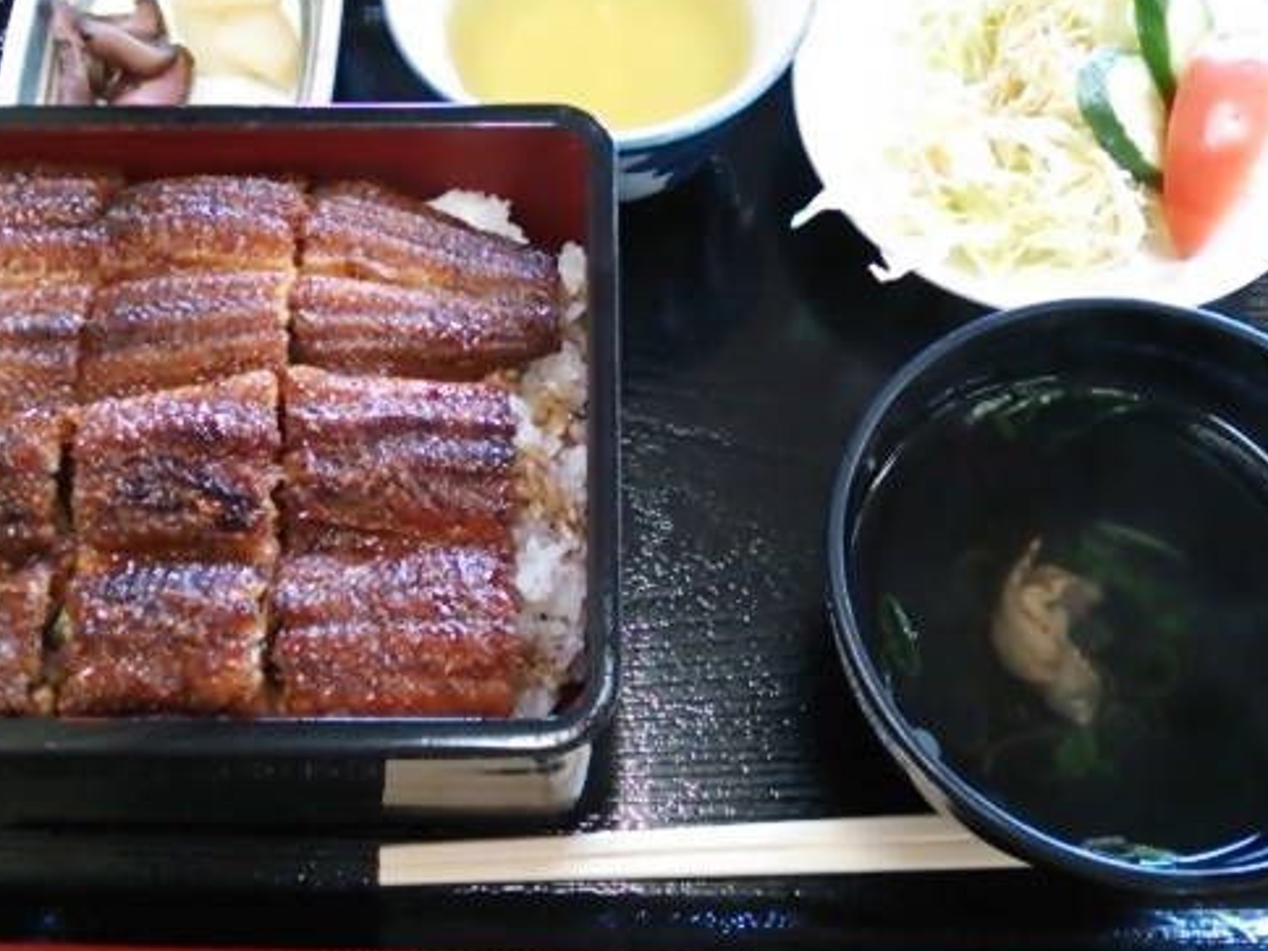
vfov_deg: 38.6
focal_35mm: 37
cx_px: 589
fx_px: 1355
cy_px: 424
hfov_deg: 50.1
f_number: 2.5
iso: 250
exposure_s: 1/39
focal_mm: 4.21
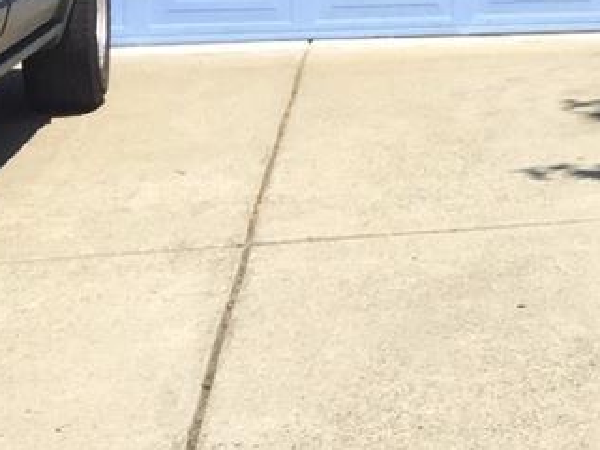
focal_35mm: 136
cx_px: 1290
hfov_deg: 12.4
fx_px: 2357
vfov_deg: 10.6
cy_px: -172
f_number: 2.2
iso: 32
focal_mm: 4.15
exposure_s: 1/1647
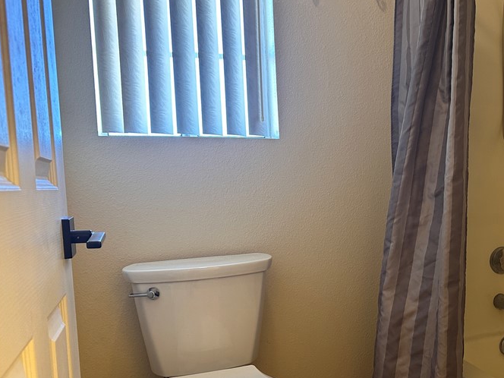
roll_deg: +1.3
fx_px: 539
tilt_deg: -4.9
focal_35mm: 37
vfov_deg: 38.4
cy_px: 236
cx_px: 383
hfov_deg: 48.1
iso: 200
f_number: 1.78
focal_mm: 6.86
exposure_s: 1/60
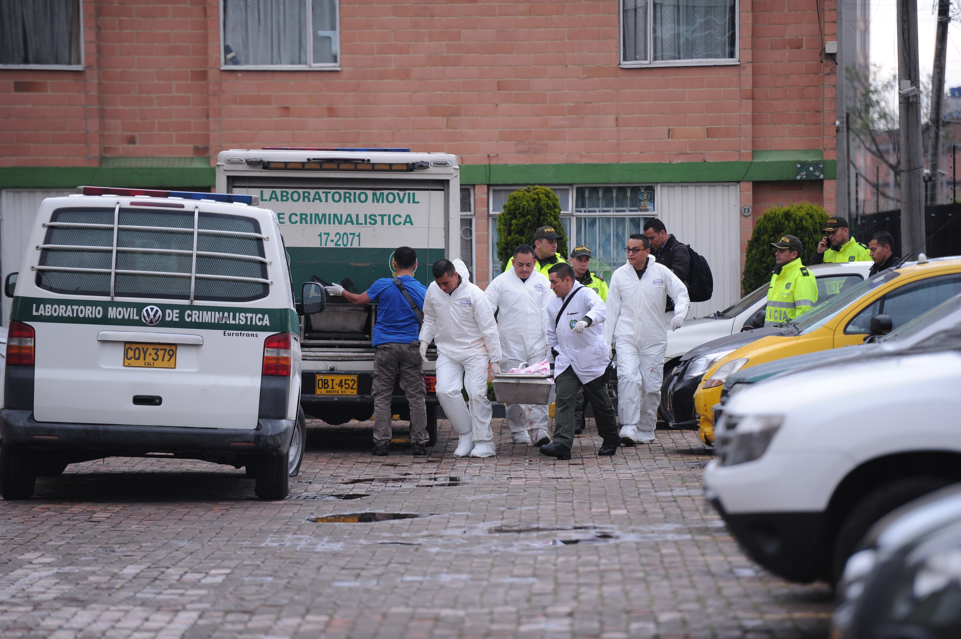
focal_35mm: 200
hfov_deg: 10.3
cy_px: 320
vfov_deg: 6.9
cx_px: 480
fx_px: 5335
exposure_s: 1/500
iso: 1000
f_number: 2.8
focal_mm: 200
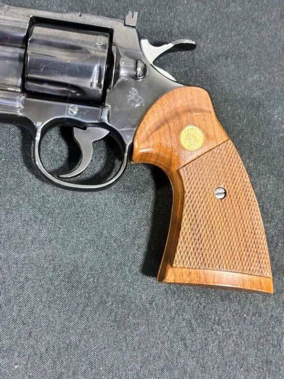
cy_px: 190
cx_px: 142
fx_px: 569
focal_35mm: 52
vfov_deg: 36.8
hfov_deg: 28.0
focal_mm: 5.96
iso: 400
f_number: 1.6
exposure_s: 1/30
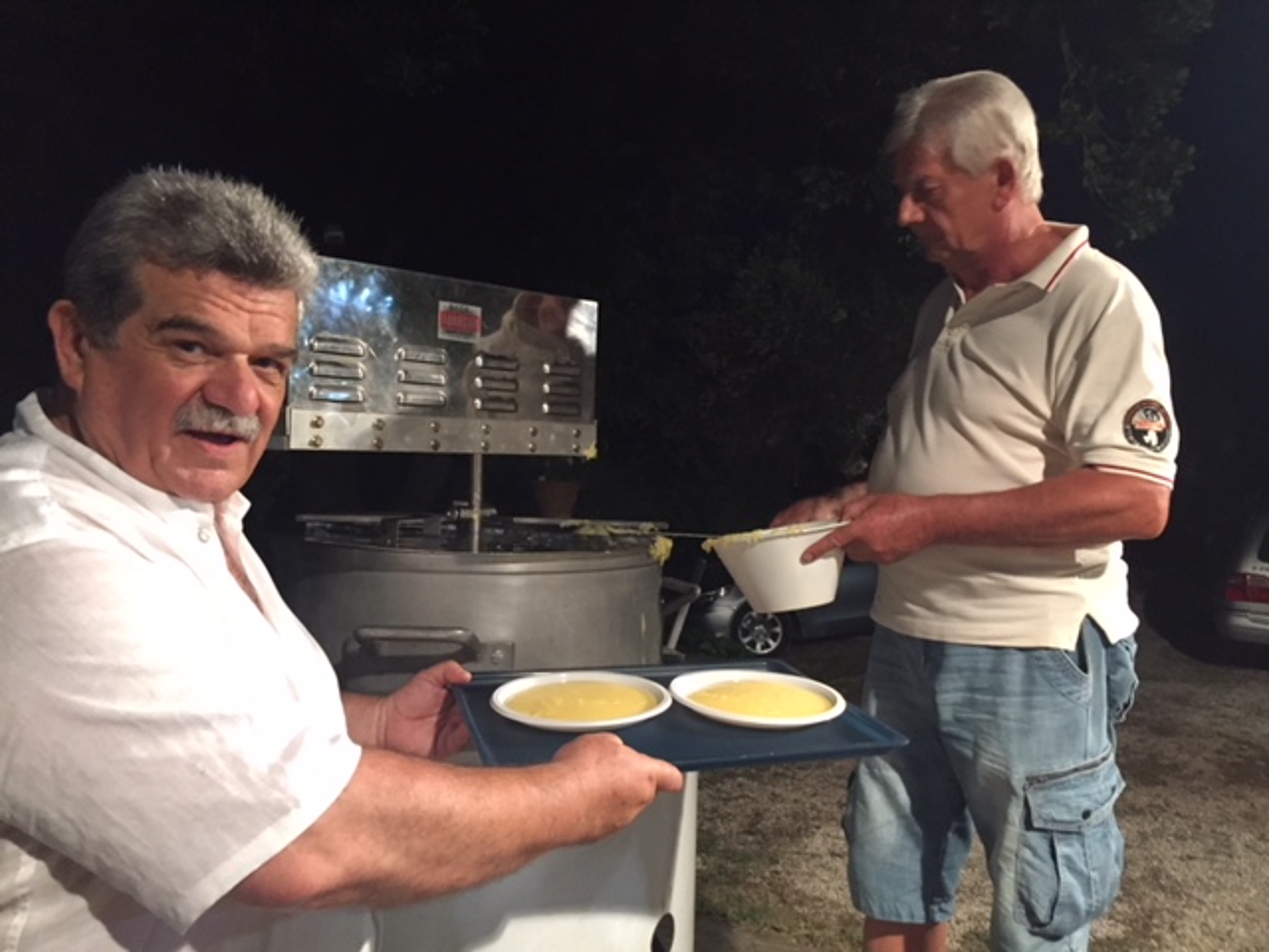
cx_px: 634
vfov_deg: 48.2
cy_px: 476
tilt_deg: -1.4
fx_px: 1063
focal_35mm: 29
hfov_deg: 61.7
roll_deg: -0.9
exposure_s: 1/17
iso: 320
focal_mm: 4.15
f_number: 2.2
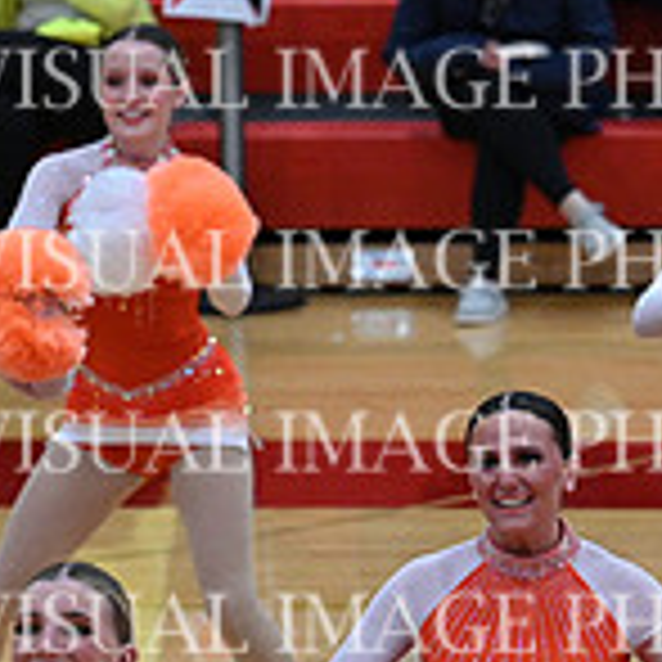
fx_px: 11640
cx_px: 540
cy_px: 714
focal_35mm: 538
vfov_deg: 3.3
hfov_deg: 3.3
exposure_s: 1/400
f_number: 4
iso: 4000
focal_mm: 160
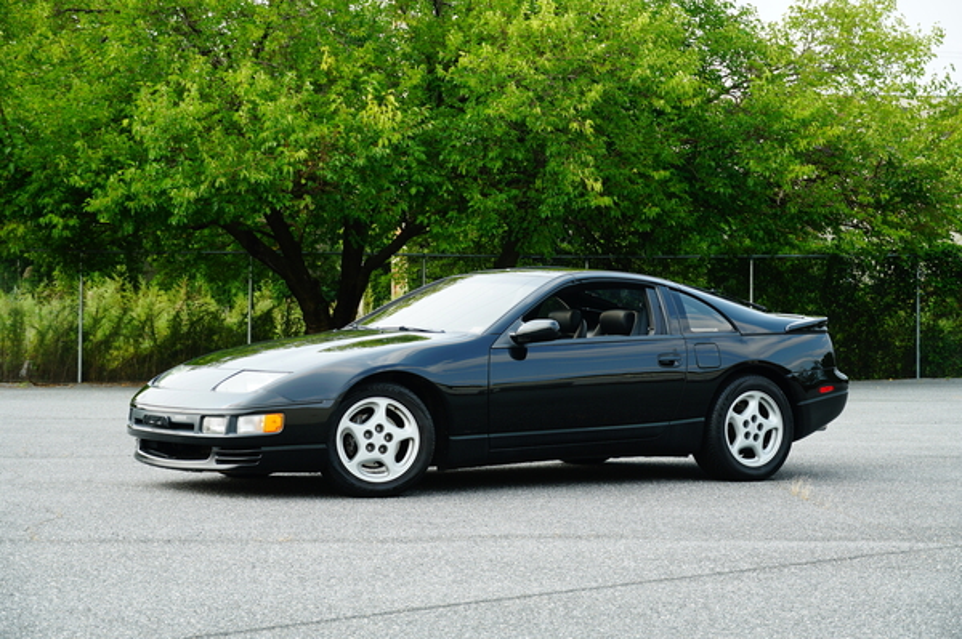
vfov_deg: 18.2
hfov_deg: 27.0
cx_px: 481
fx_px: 2002
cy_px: 320
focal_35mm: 75
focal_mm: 50
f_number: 4.5
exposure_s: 1/200
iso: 100
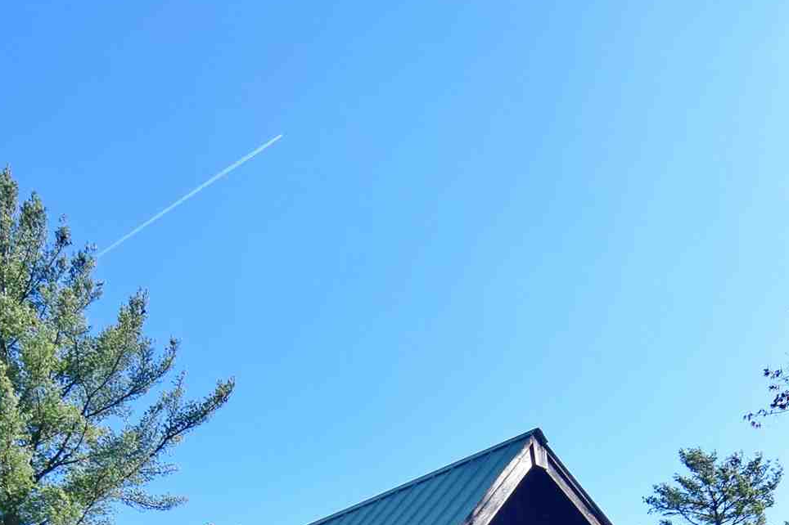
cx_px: 438
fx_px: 1152
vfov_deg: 22.2
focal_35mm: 53
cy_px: 736
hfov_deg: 37.8
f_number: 10
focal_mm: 11
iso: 400
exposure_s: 1/320
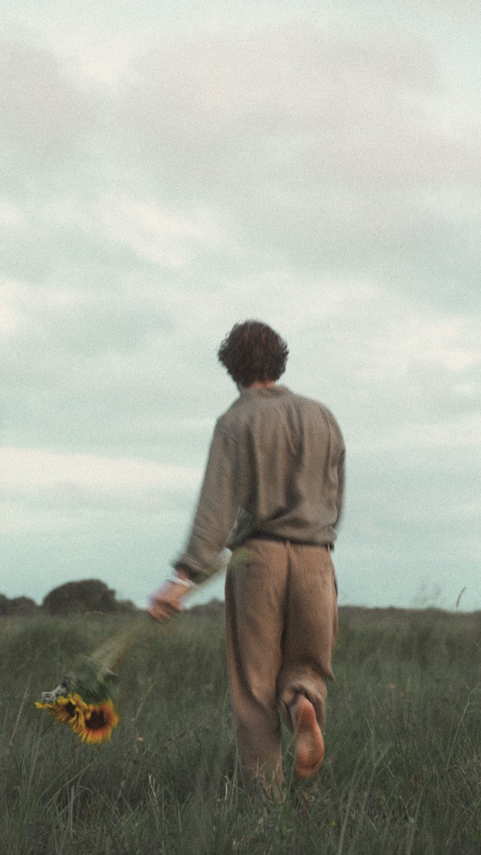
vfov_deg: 36.0
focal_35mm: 58
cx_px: 261
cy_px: 427
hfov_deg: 20.7
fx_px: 1315
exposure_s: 1/30
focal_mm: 55
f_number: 3.2
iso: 100
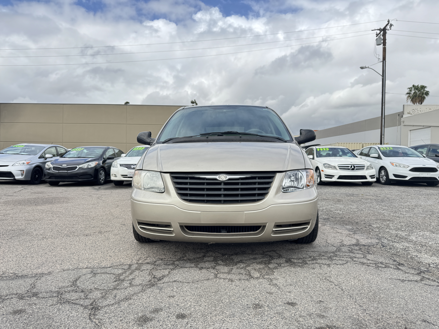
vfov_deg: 56.8
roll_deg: -0.9
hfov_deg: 71.6
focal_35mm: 24
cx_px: 220
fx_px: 304
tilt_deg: -0.9
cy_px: 164
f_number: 1.78
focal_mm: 6.76
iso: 80
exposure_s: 1/1524
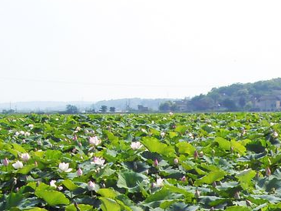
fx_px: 1330
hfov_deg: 11.9
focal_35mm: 164
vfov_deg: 8.8
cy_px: 324
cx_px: 274
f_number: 6.7
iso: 80
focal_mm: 8.8
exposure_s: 1/250
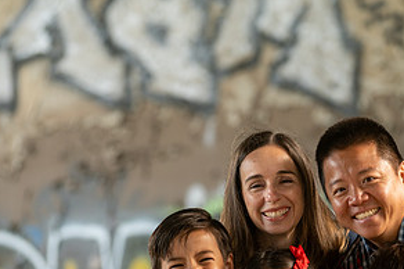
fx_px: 3699
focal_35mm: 330
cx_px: 368
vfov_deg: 4.2
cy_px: 234
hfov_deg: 6.2
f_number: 3.5
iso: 400
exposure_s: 1/100
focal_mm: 160
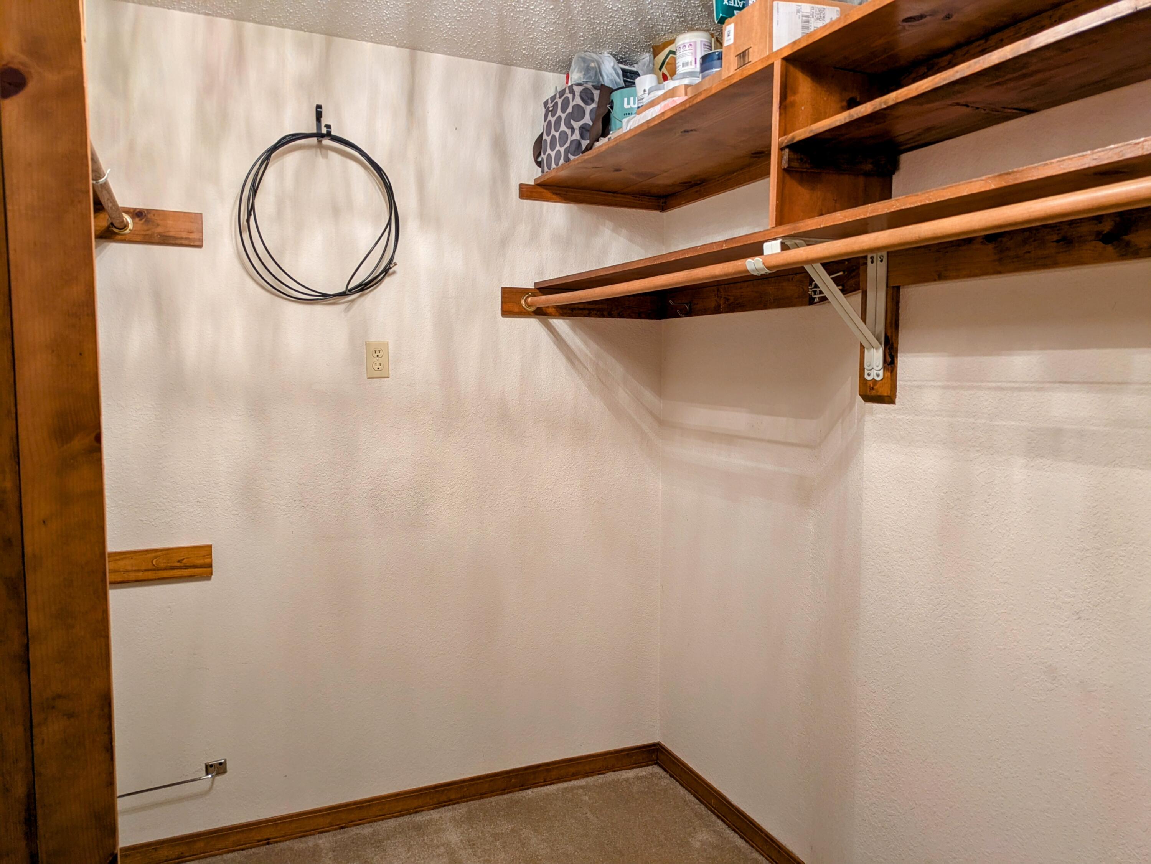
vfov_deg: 54.9
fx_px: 832
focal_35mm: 25
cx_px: 576
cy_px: 432
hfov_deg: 69.4
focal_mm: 5.43
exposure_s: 1/24
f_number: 1.89
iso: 119
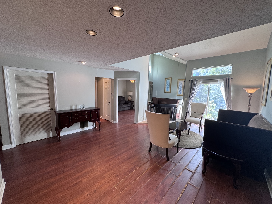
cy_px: 102
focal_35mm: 14
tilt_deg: -6.9
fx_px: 110
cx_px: 136
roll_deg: -1.3
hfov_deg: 102.1
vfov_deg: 85.7
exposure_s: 1/120
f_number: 2.2
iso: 160
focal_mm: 2.22
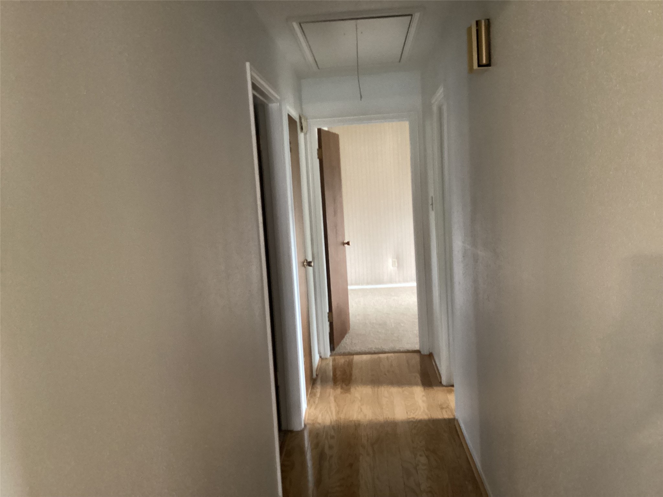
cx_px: 332
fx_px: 594
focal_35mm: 31
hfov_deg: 58.4
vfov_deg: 45.4
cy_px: 248
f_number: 2.4
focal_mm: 3.3
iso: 640
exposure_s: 1/30
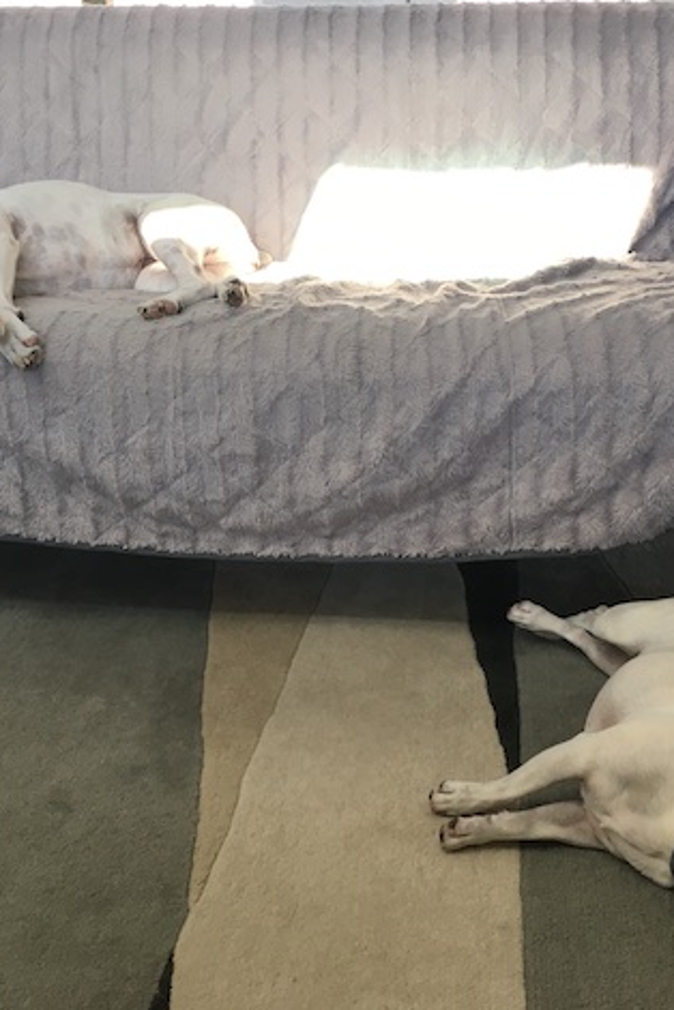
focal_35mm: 41
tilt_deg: -24.0
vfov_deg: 47.4
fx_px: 1151
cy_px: 504
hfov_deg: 32.6
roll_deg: +0.2
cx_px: 356
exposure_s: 1/40
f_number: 2.2
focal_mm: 4.15
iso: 25
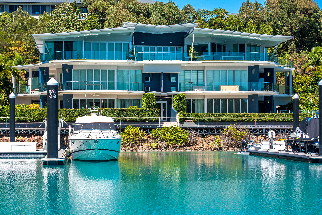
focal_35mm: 82
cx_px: 161
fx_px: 734
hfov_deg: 24.8
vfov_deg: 16.7
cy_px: 108
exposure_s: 1/320
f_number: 10
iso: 100
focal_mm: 82
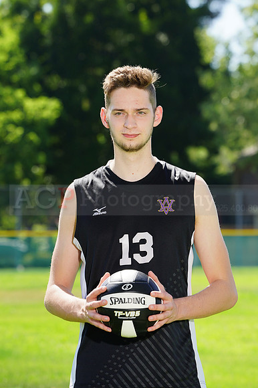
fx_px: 2852
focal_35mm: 265
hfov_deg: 5.2
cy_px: 194
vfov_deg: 7.8
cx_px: 129
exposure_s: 1/200
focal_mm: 265
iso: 200
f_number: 10
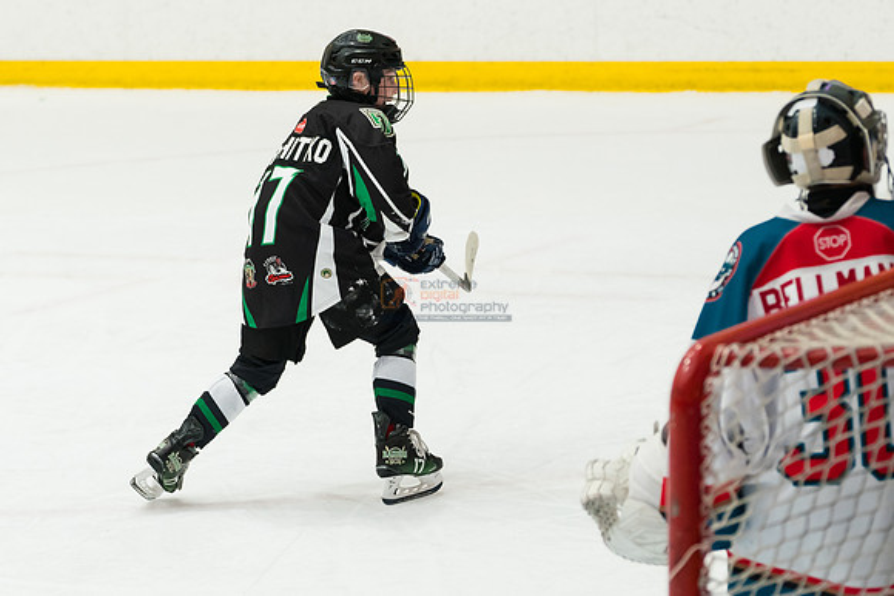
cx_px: 344
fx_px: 3853
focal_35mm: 155
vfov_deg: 8.8
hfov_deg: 13.2
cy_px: 229
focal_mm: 84
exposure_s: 1/800
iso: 2000
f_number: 3.2
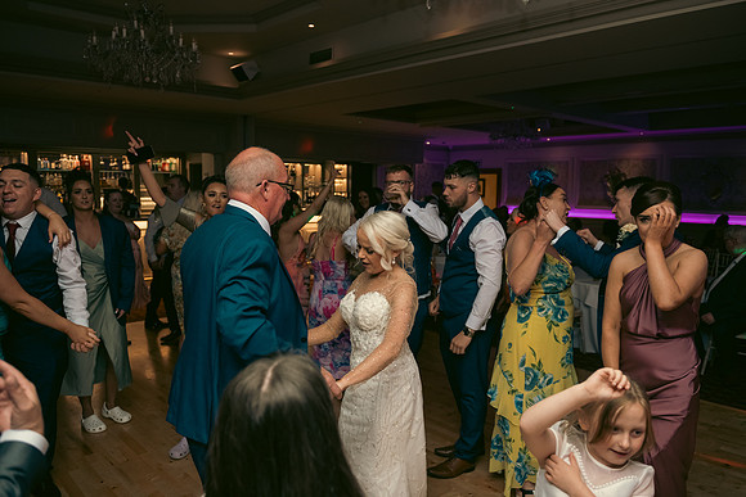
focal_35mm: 27
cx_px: 373
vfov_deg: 48.0
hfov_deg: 67.4
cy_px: 248
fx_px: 560
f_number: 3.5
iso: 800
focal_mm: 27
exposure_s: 1/160
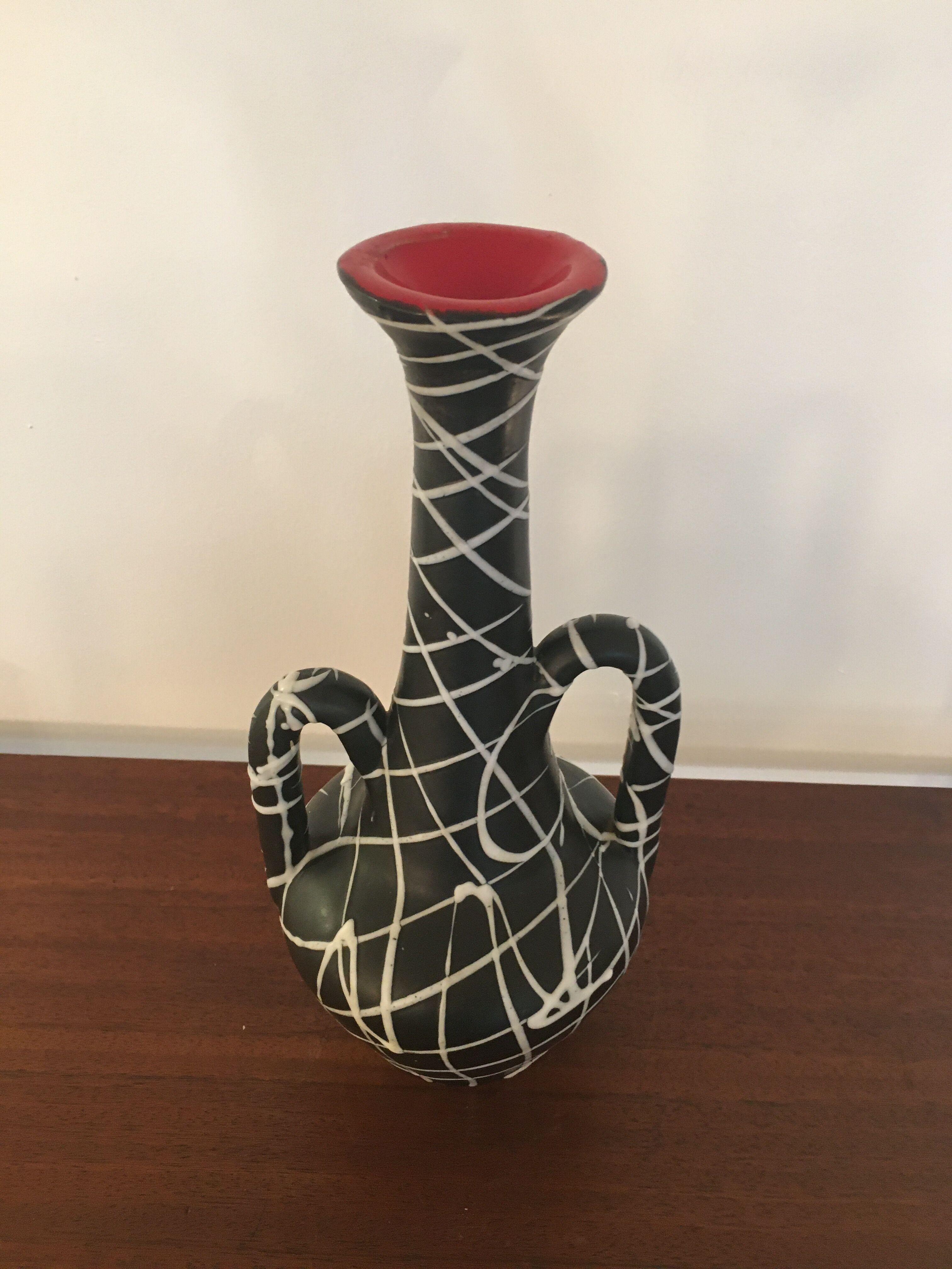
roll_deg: -1.9
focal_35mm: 29
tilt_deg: -35.2
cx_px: 476
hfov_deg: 48.2
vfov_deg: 61.7
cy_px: 634
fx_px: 1063
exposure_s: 1/33
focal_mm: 4.15
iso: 200
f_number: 2.2
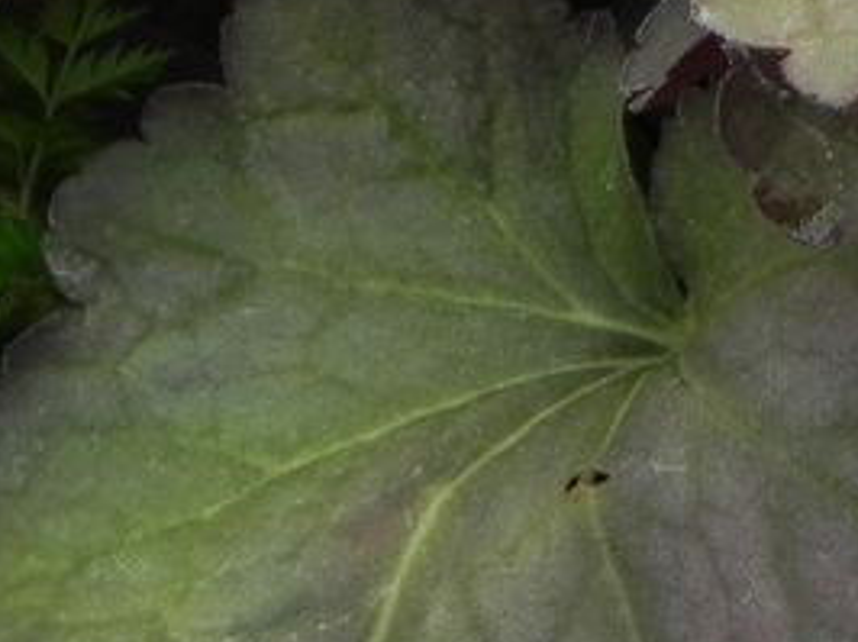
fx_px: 8444
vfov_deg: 4.3
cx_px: 805
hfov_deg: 5.8
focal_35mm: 341
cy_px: -503
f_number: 5
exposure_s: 1/200
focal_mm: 15.1
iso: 160
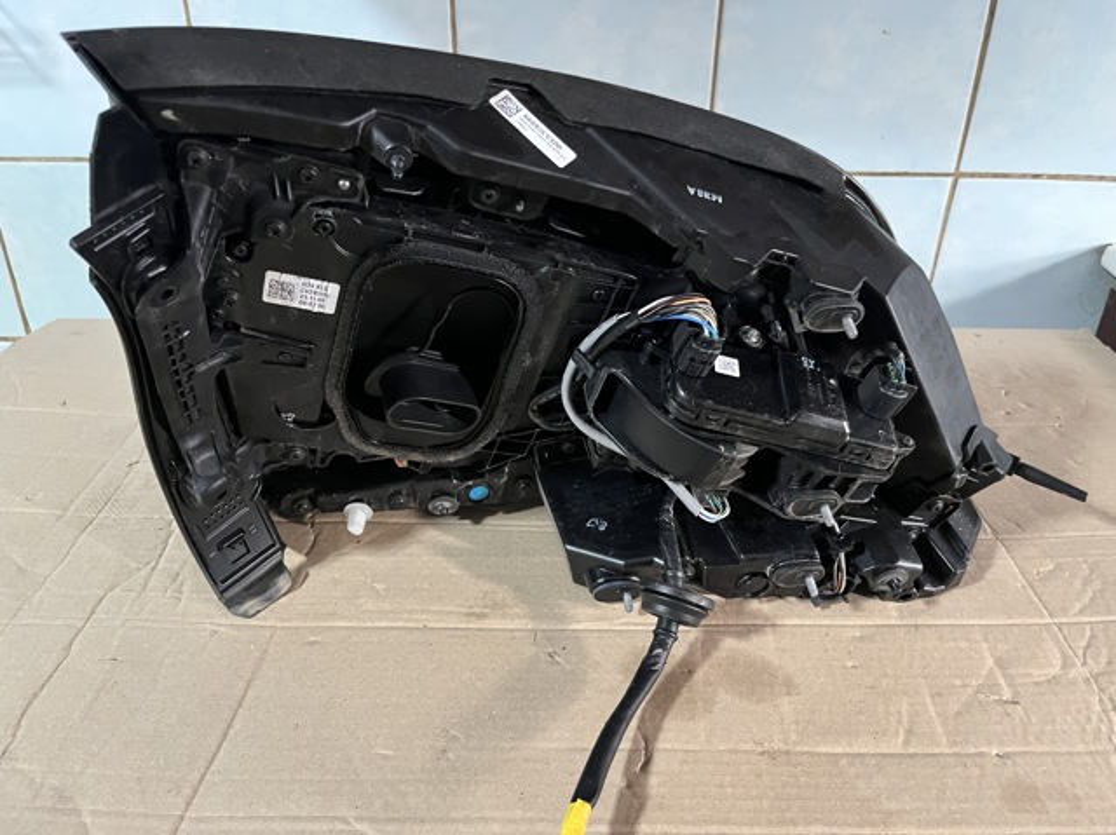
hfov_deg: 67.3
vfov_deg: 53.0
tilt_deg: -32.6
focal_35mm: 26
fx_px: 838
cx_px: 558
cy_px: 418
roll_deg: -0.9
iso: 500
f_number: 1.6
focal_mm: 5.1
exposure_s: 1/33
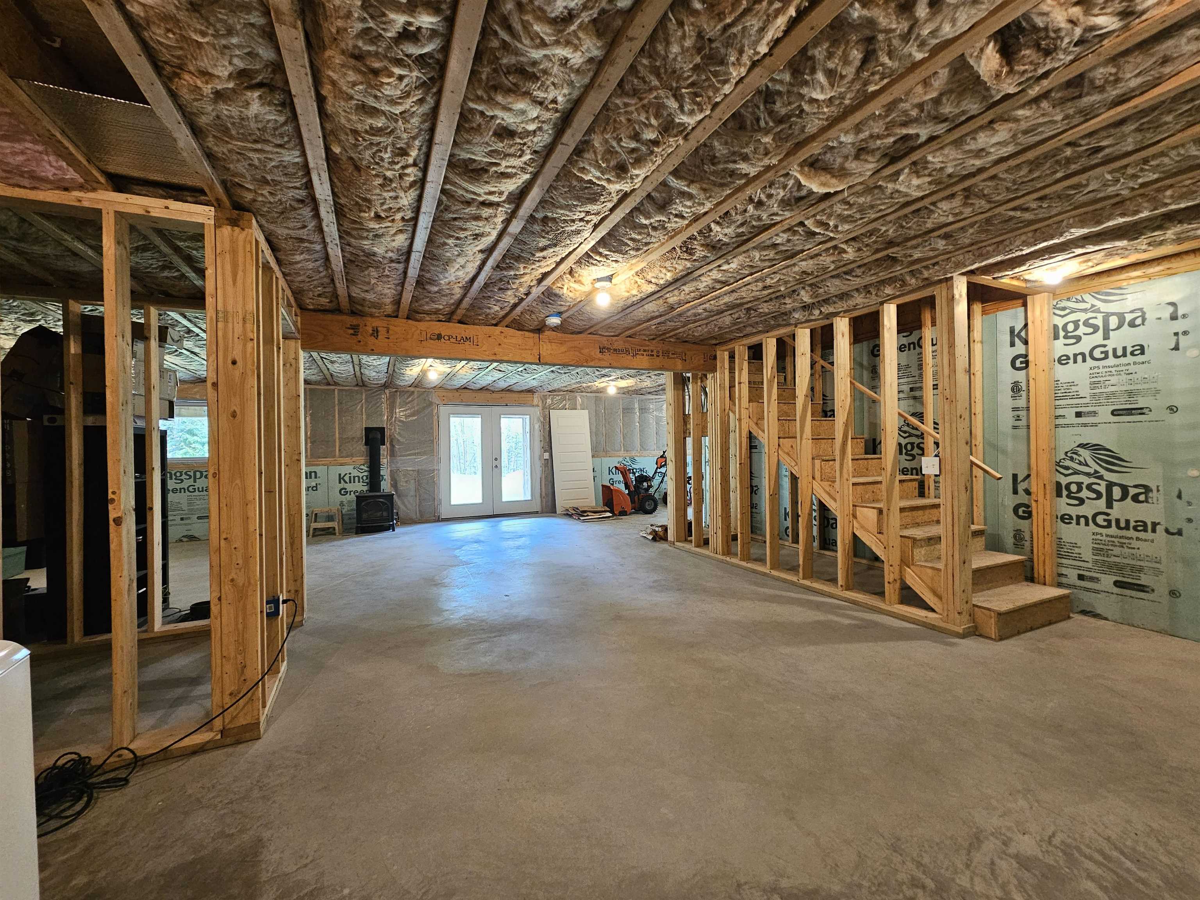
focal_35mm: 13
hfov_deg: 106.2
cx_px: 600
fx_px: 451
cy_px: 450
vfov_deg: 89.9
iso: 320
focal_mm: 2.2
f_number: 2.2
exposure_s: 1/30
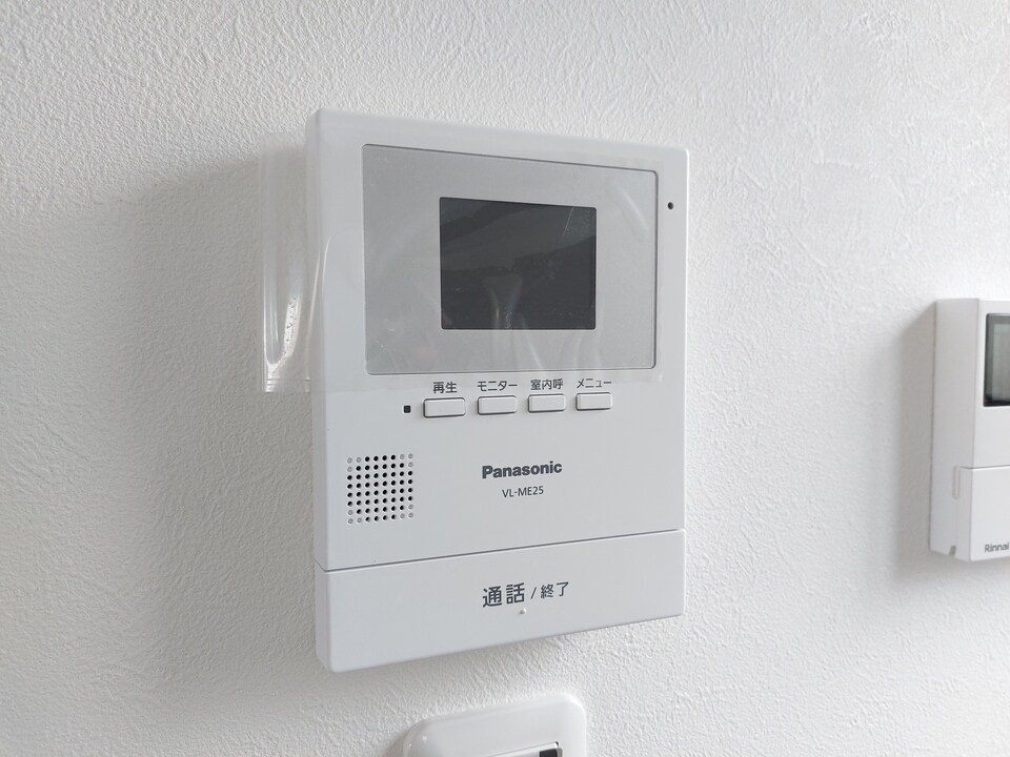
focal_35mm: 24
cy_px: 378
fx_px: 700
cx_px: 505
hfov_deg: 71.6
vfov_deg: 56.8
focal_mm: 5.23
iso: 200
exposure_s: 1/120
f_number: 1.8
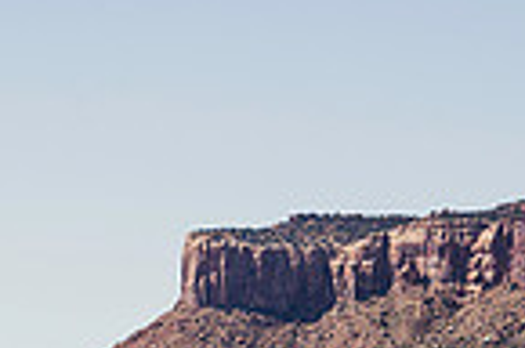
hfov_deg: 6.6
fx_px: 4525
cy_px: 491
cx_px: 51
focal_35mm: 311
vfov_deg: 4.4
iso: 160
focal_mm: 70
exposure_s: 1/1000
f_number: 5
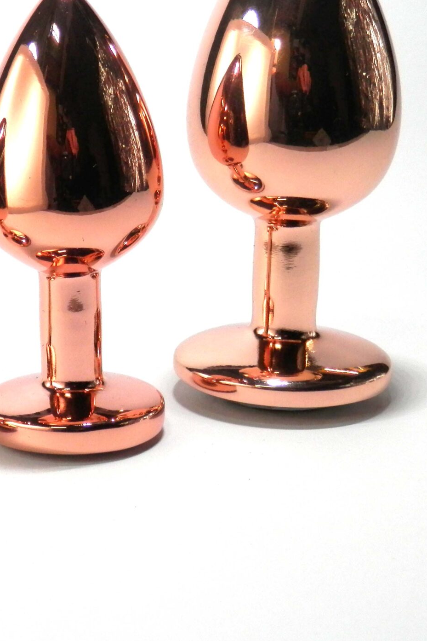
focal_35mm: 86
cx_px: 42
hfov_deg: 15.7
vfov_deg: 23.6
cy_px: 242
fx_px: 1530
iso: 100
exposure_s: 1/80
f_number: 3.8
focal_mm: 8
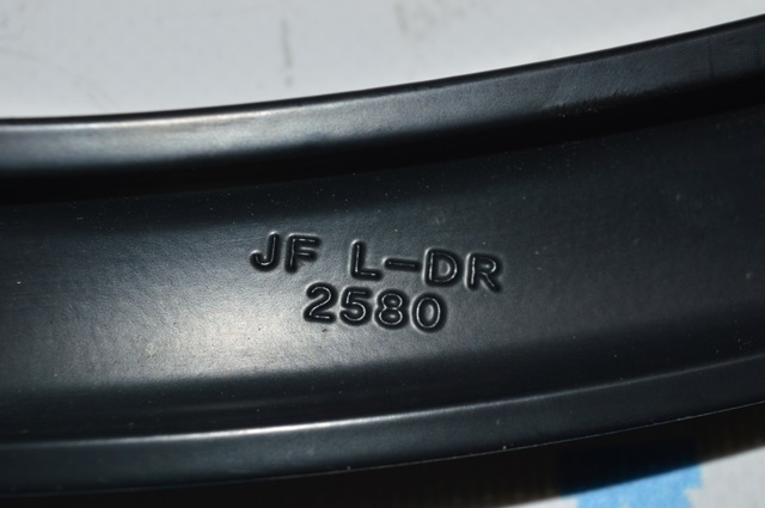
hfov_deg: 24.6
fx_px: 1751
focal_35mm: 82
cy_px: 254
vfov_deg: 16.5
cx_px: 382
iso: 100
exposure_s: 1/60
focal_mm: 55
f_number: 8
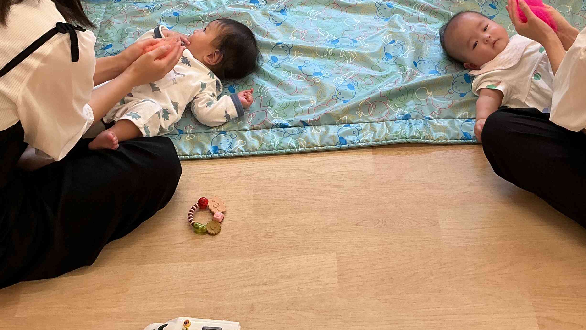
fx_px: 808
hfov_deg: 39.8
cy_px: 5
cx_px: 340
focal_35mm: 52
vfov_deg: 22.2
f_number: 1.8
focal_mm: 3
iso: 40
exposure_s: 1/100
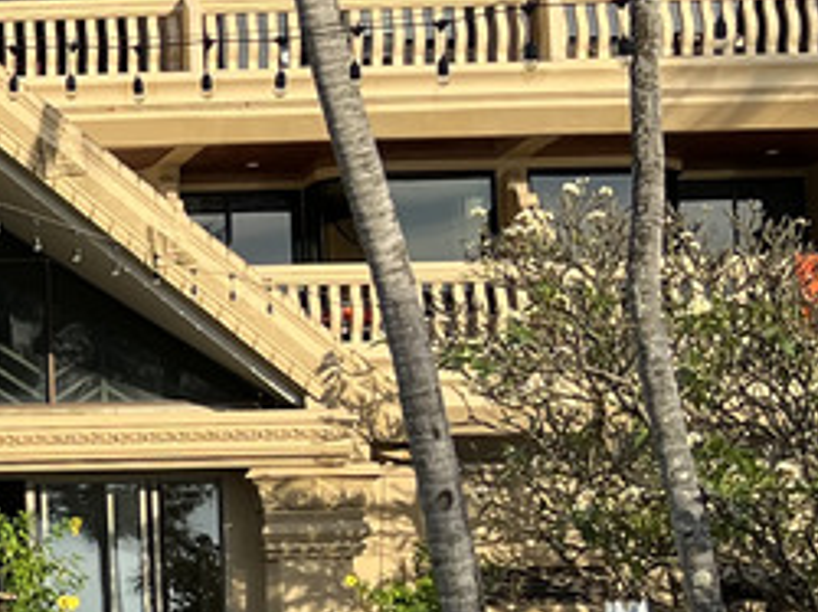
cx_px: -684
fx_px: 2951
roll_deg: +0.9
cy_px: 412
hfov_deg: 13.9
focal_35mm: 125
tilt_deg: +4.9
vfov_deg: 11.8
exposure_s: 1/1488
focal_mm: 5.7
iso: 50
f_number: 1.5
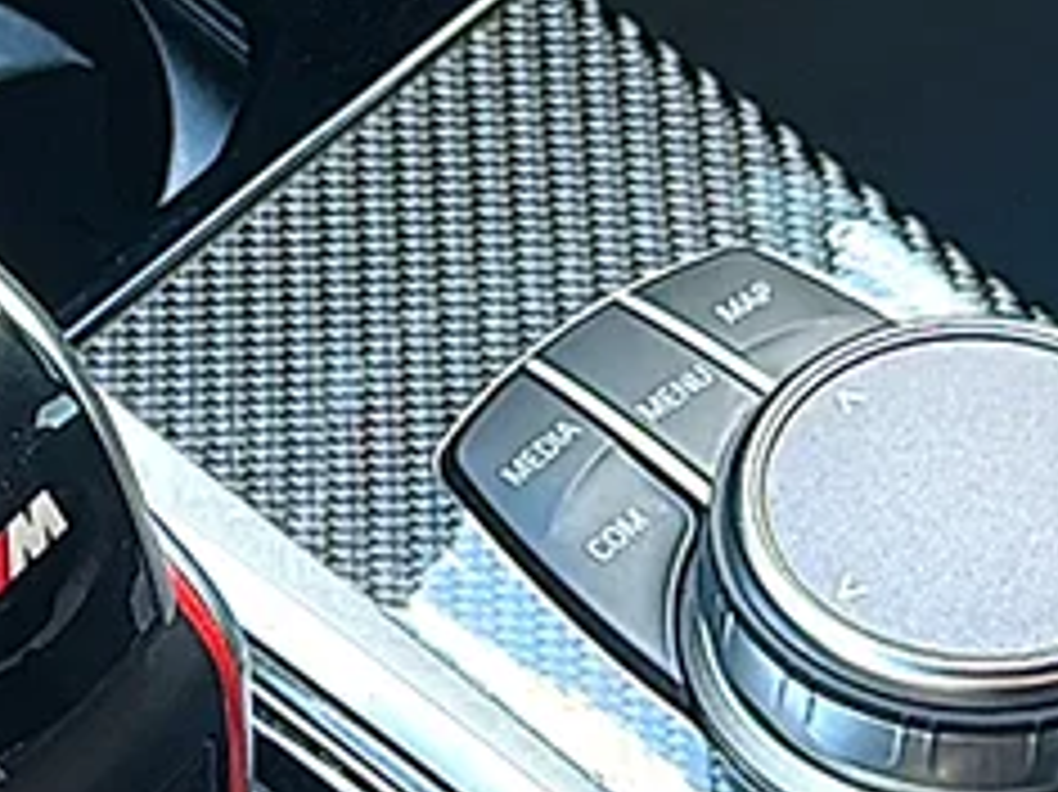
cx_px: 194
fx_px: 3819
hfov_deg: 15.7
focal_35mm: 125
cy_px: 920
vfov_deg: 11.6
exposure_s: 1/58
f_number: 1.78
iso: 64
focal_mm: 6.86
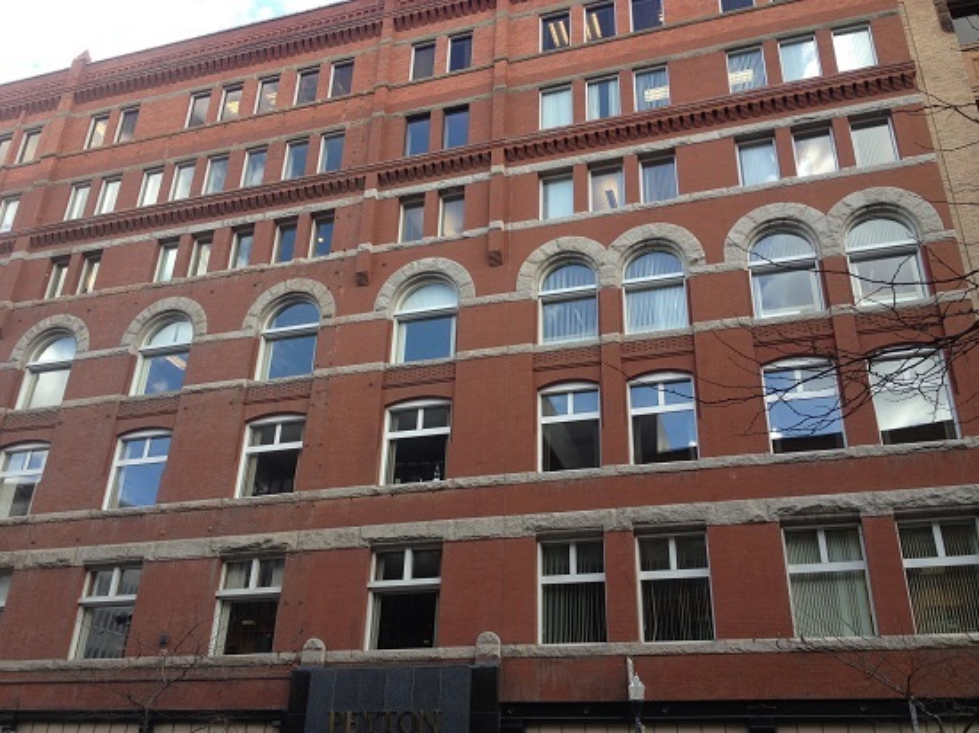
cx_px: 490
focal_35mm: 35
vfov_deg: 40.7
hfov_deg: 52.6
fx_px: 989
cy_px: 366
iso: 50
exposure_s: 1/269
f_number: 2.4
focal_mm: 4.28
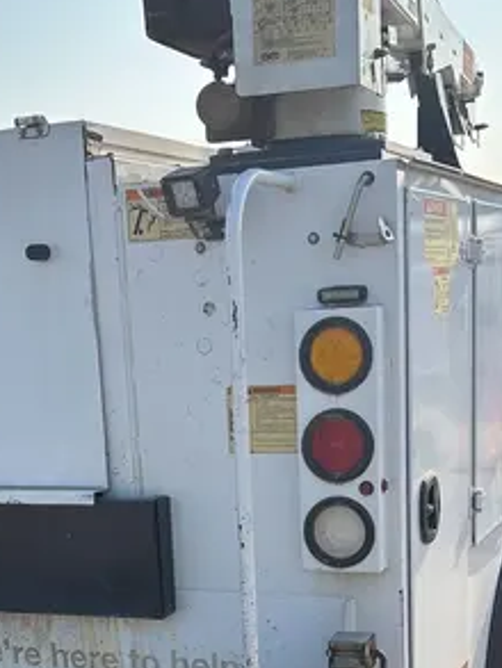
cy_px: 619
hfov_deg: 22.6
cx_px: 192
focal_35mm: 65
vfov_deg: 28.5
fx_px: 1256
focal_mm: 5.96
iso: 50
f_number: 1.6
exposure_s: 1/2513
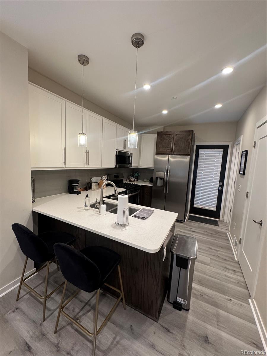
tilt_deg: -6.2
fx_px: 144
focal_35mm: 14
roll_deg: -4.1
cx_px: 134
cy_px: 178
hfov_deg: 85.7
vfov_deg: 102.1
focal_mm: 2.22
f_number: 2.2
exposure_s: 1/120
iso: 250
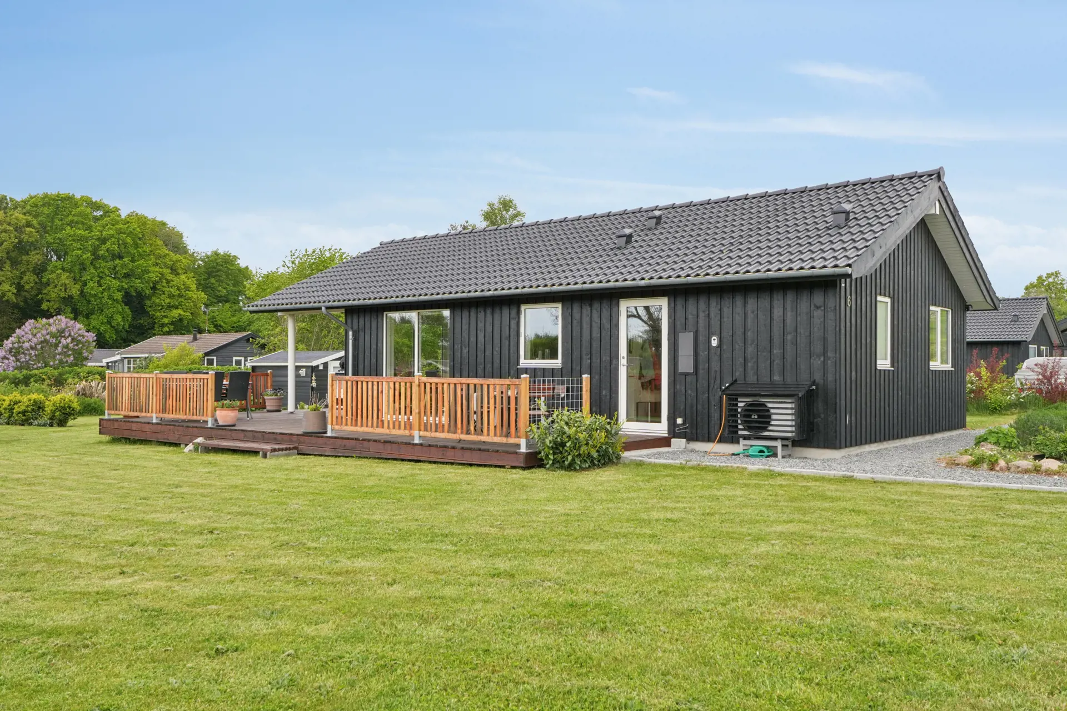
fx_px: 889
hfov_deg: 61.9
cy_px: 356
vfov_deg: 43.6
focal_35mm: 30
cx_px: 534
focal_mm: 20
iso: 200
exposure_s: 1/160
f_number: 8
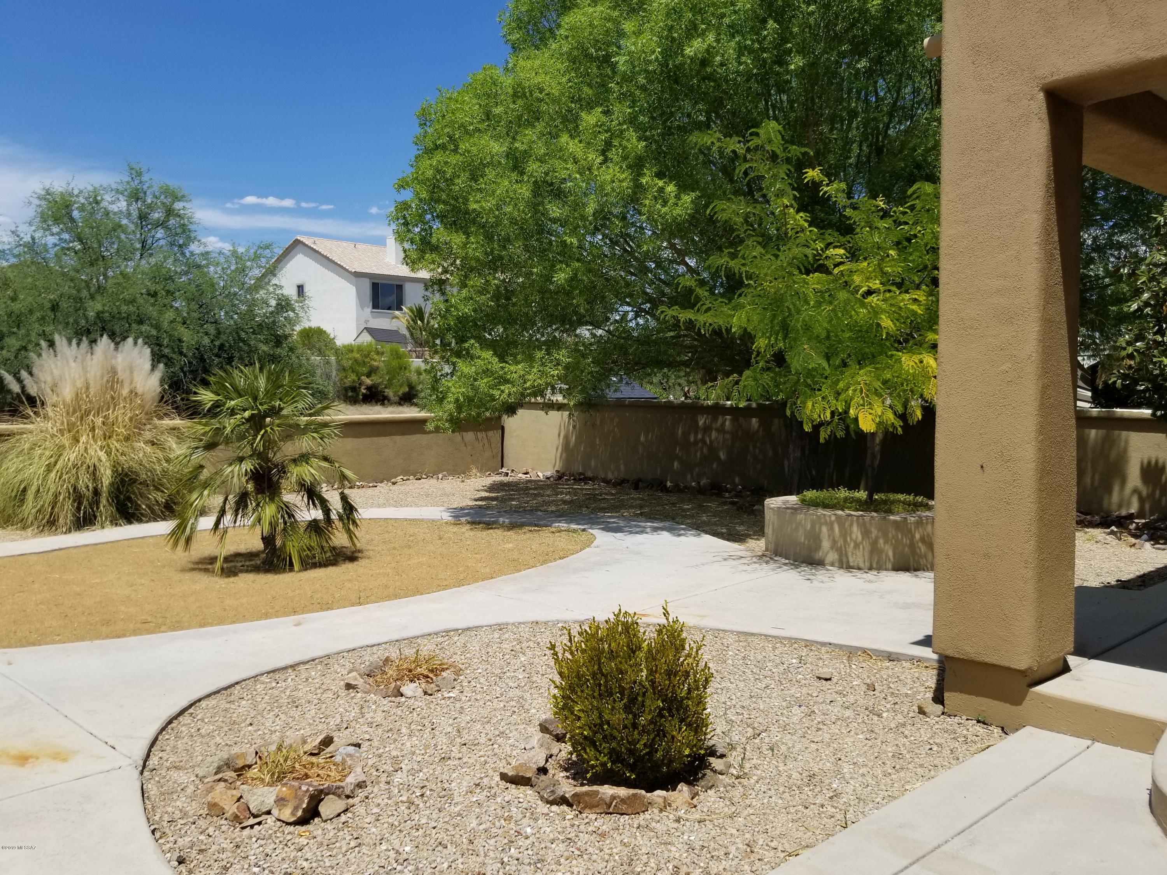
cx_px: 584
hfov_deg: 67.3
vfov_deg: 53.1
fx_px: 877
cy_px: 438
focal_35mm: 26
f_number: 1.7
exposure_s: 1/3497
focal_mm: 4.25
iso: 50
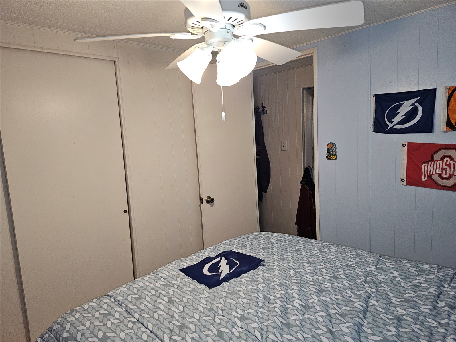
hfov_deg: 73.9
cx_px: 228
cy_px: 171
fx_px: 303
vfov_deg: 58.9
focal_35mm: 23
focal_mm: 6.3
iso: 80
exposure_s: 1/60
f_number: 1.7
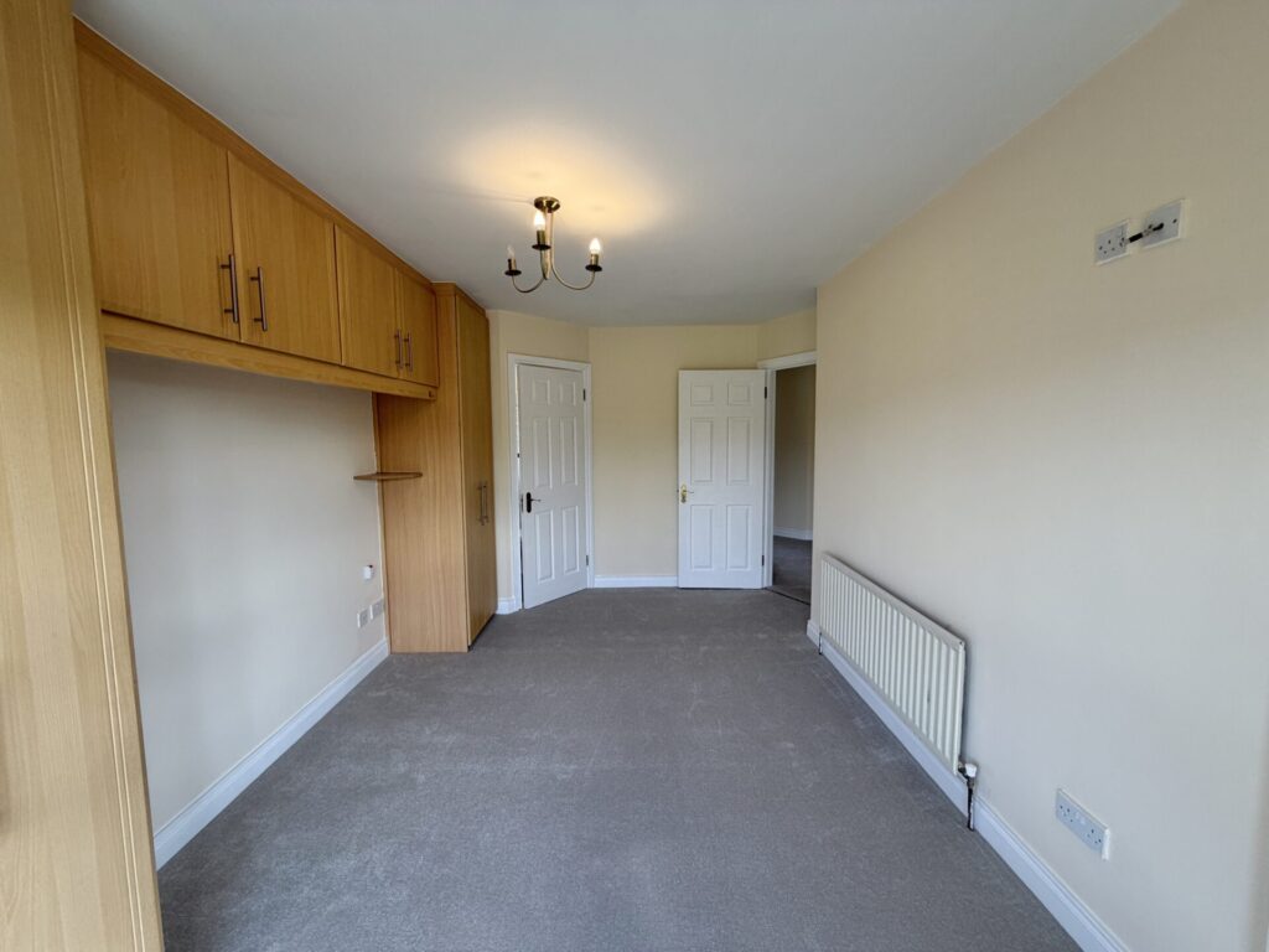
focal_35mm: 14
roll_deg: +0.6
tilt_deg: -6.2
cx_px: 634
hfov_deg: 102.1
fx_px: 513
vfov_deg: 85.7
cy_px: 476
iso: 64
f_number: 2.2
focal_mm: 2.22
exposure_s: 1/100
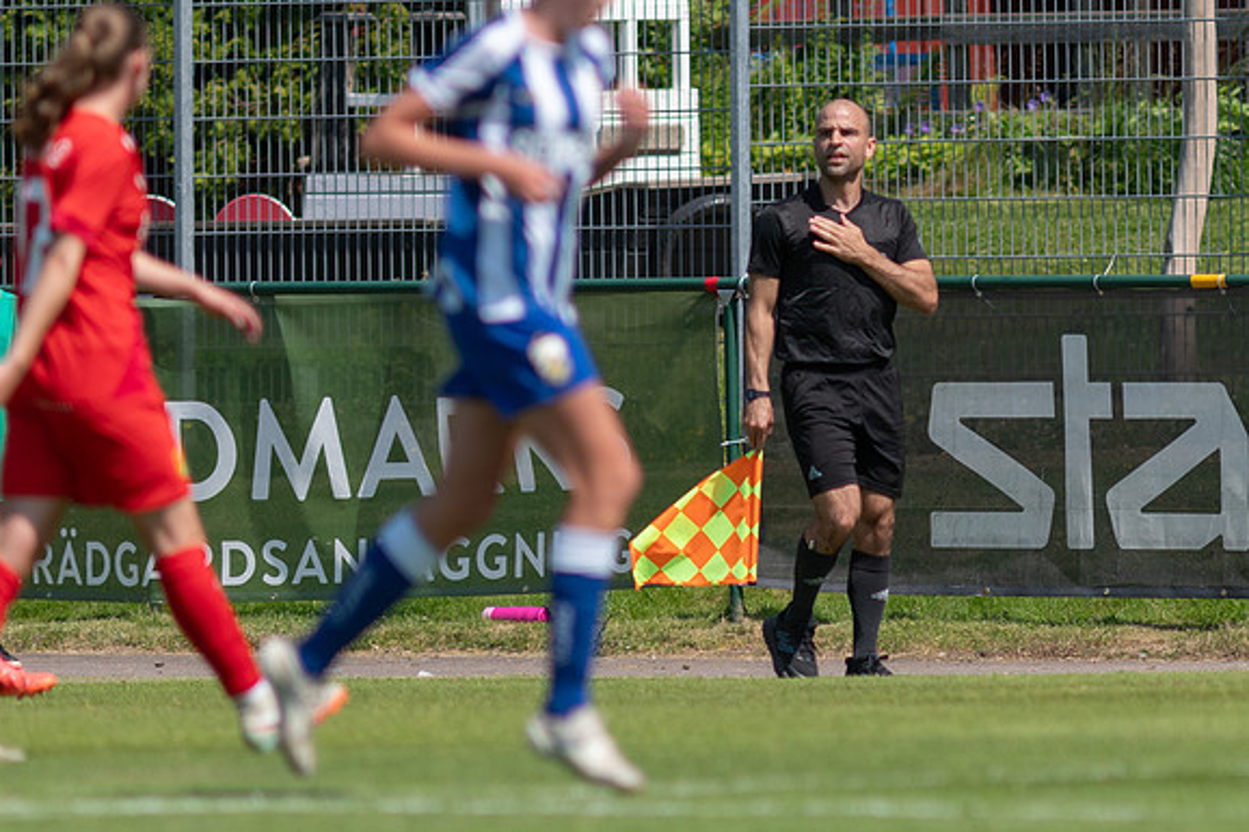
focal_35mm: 878
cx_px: 911
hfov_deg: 2.3
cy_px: 427
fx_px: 30451
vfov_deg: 1.6
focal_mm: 300
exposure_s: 1/1600
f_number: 3.2
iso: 100
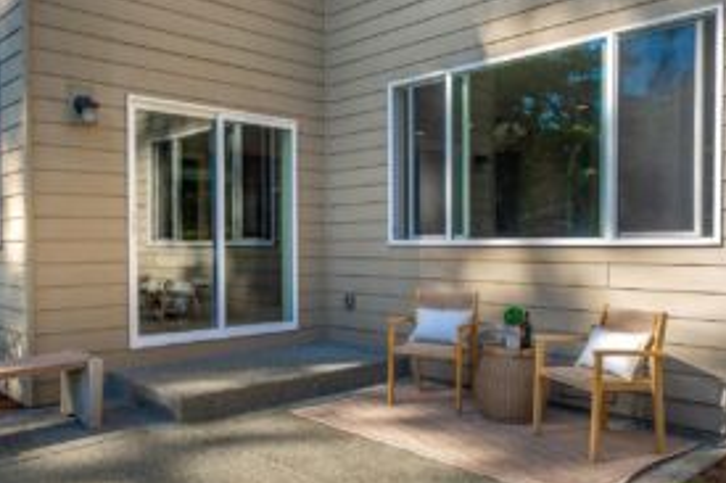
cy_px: 255
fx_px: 645
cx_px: 293
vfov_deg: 41.1
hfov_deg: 58.3
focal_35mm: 32
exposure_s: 1/60
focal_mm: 22
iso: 80
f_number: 7.1
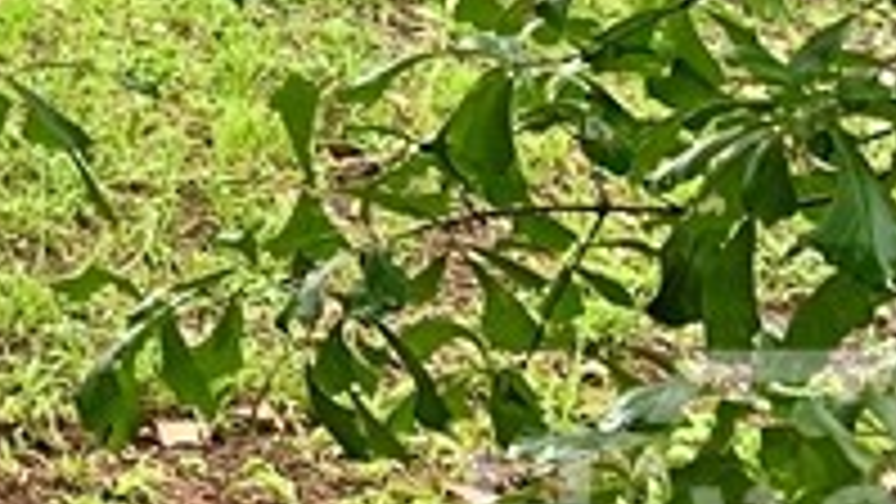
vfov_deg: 7.6
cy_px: -846
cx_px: -1225
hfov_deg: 12.0
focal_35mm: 146
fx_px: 3469
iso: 40
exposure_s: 1/121
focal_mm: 4.25
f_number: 1.8
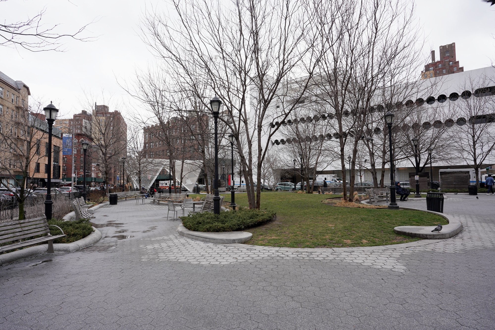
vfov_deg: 61.9
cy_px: 165
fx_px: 275
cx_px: 248
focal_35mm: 20
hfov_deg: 84.0
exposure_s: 1/100
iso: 400
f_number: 13
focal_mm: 20
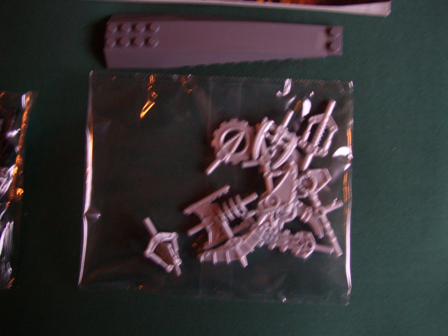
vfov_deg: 39.7
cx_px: 224
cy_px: 168
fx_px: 466
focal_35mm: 36
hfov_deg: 51.4
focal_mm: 6
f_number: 2.7
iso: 160
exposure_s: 1/8
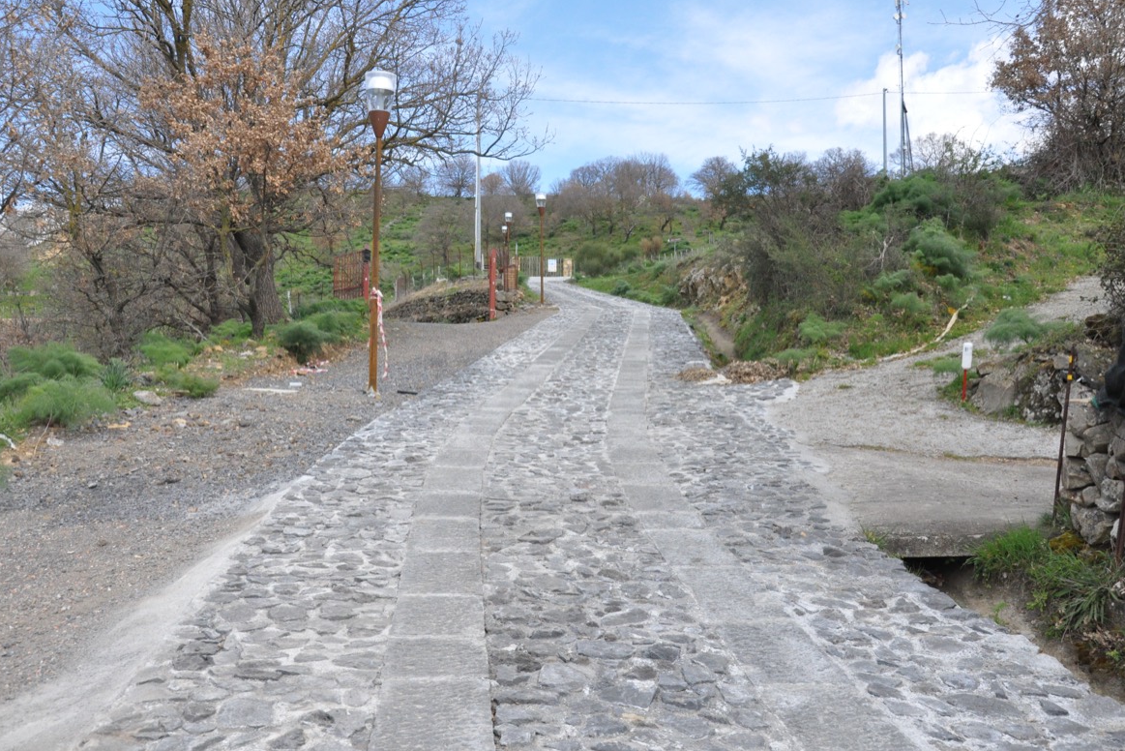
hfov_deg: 55.8
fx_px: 1063
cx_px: 547
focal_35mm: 34
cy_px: 379
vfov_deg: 38.9
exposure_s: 1/3200
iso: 2000
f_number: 8
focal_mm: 22
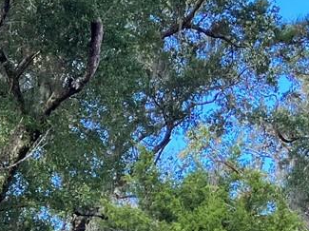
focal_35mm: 138
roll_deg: -2.1
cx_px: -68
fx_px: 1230
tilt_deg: +6.6
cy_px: 428
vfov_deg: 10.1
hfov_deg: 13.9
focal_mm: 3.99
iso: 32
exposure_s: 1/152
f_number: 1.8
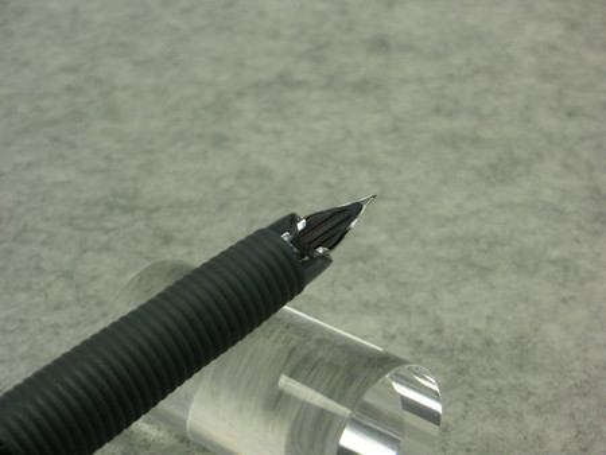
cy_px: 228
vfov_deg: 14.1
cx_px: 303
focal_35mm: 105
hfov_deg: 18.7
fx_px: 1839
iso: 100
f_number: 5
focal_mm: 17.1
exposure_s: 1/20
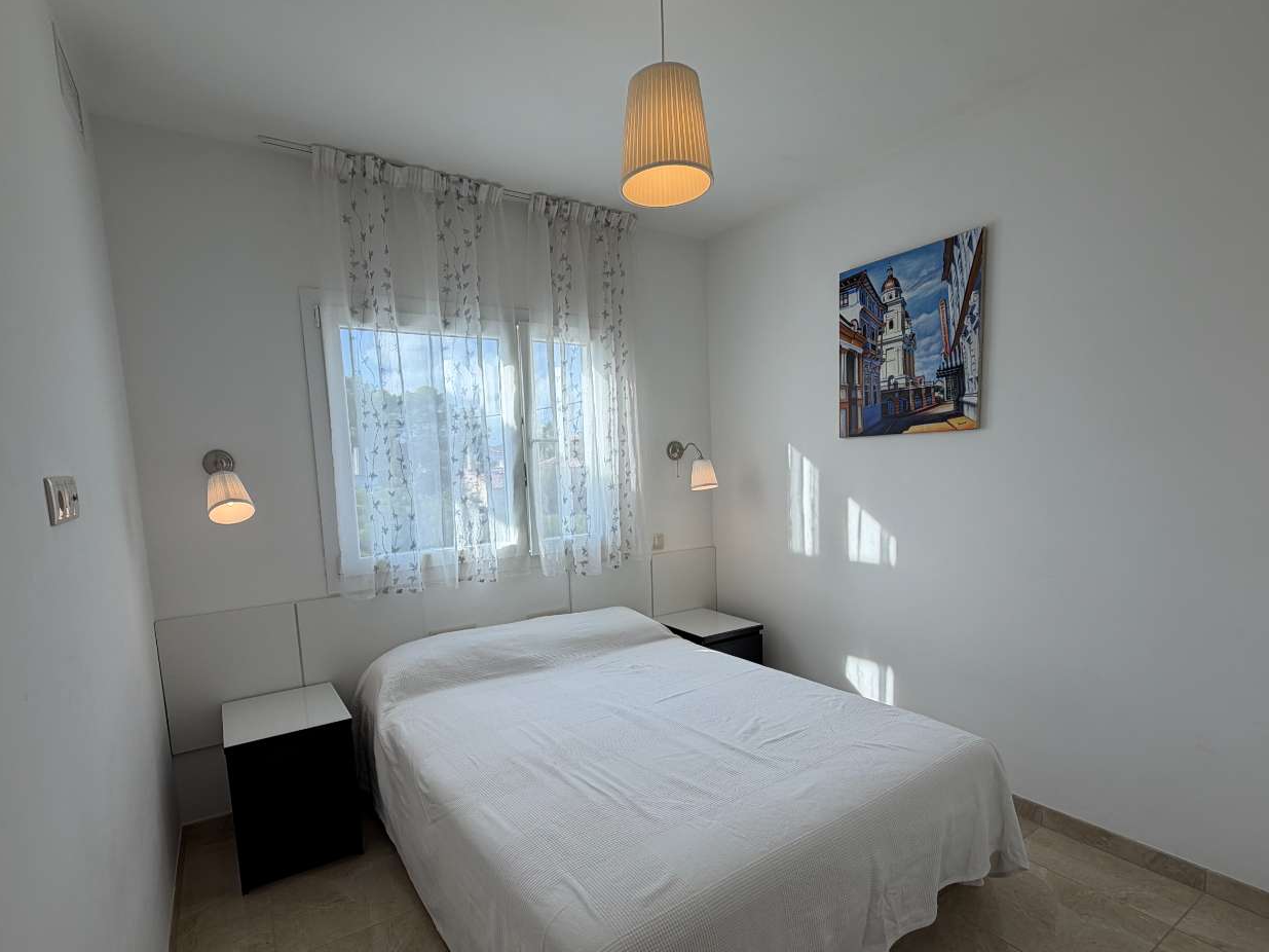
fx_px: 623
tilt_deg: -6.3
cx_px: 601
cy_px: 543
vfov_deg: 74.3
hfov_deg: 91.0
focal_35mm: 17
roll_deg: +2.0
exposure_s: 1/100
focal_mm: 2.22
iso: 20
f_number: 2.2
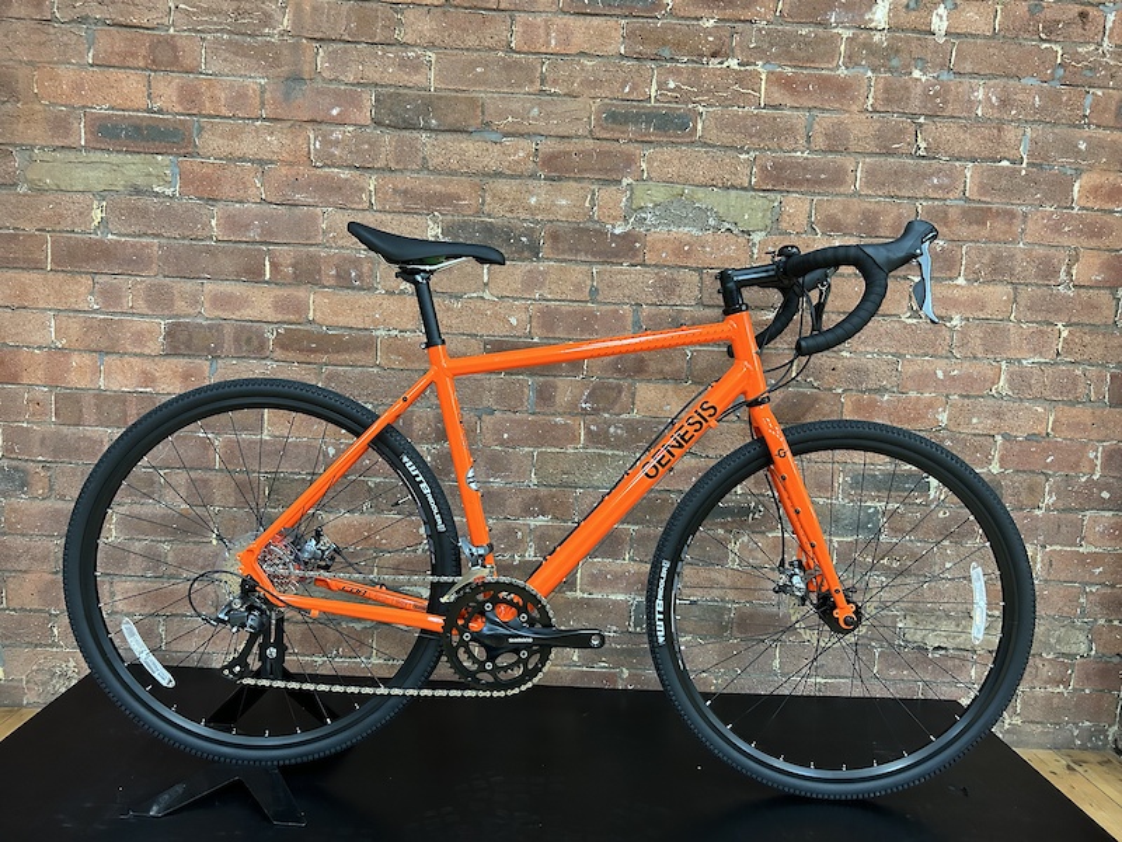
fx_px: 843
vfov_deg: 53.1
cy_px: 421
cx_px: 561
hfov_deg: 67.3
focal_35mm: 26
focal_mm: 5.7
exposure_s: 1/50
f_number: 1.5
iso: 320
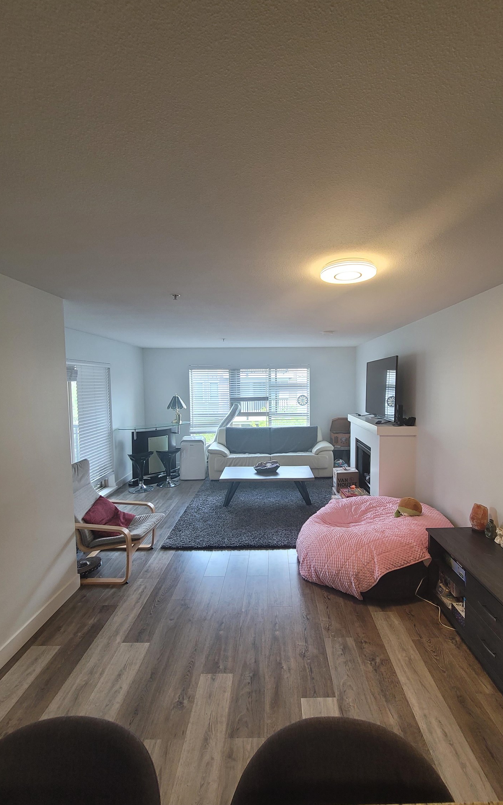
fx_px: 307
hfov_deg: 78.4
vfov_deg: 105.3
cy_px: 407
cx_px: 274
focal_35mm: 14
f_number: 2.2
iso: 125
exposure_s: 1/60
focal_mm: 2.2
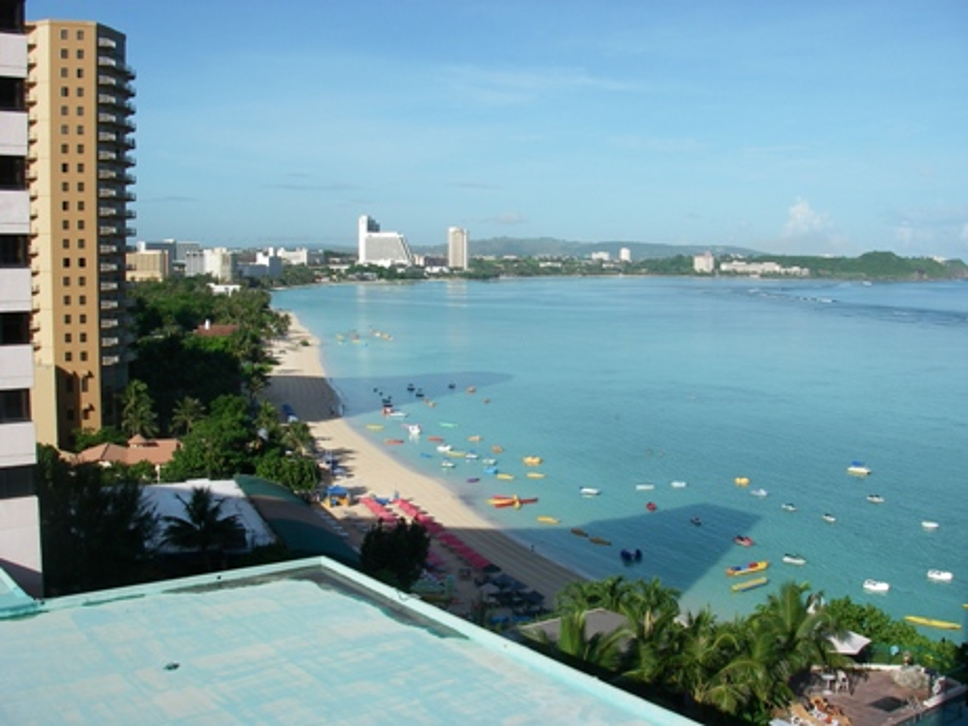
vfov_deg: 37.7
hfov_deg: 49.0
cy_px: 363
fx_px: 1063
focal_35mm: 38
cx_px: 484
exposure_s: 1/250
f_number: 6.6
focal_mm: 6.3
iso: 64
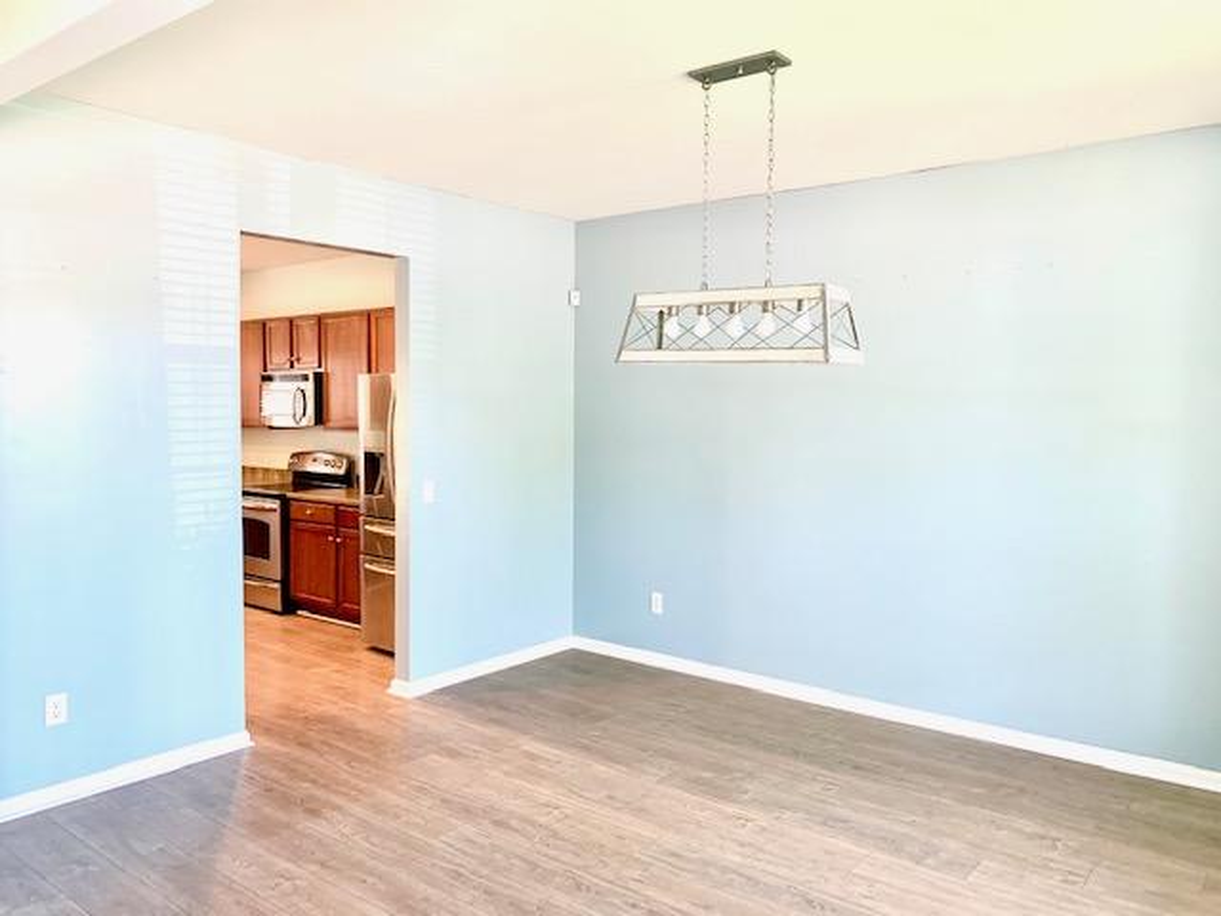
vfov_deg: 53.1
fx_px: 917
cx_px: 610
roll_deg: -0.6
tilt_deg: -3.4
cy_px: 458
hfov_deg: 67.3
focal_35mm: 26
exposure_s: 1/60
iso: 200
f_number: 1.8
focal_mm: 4.25
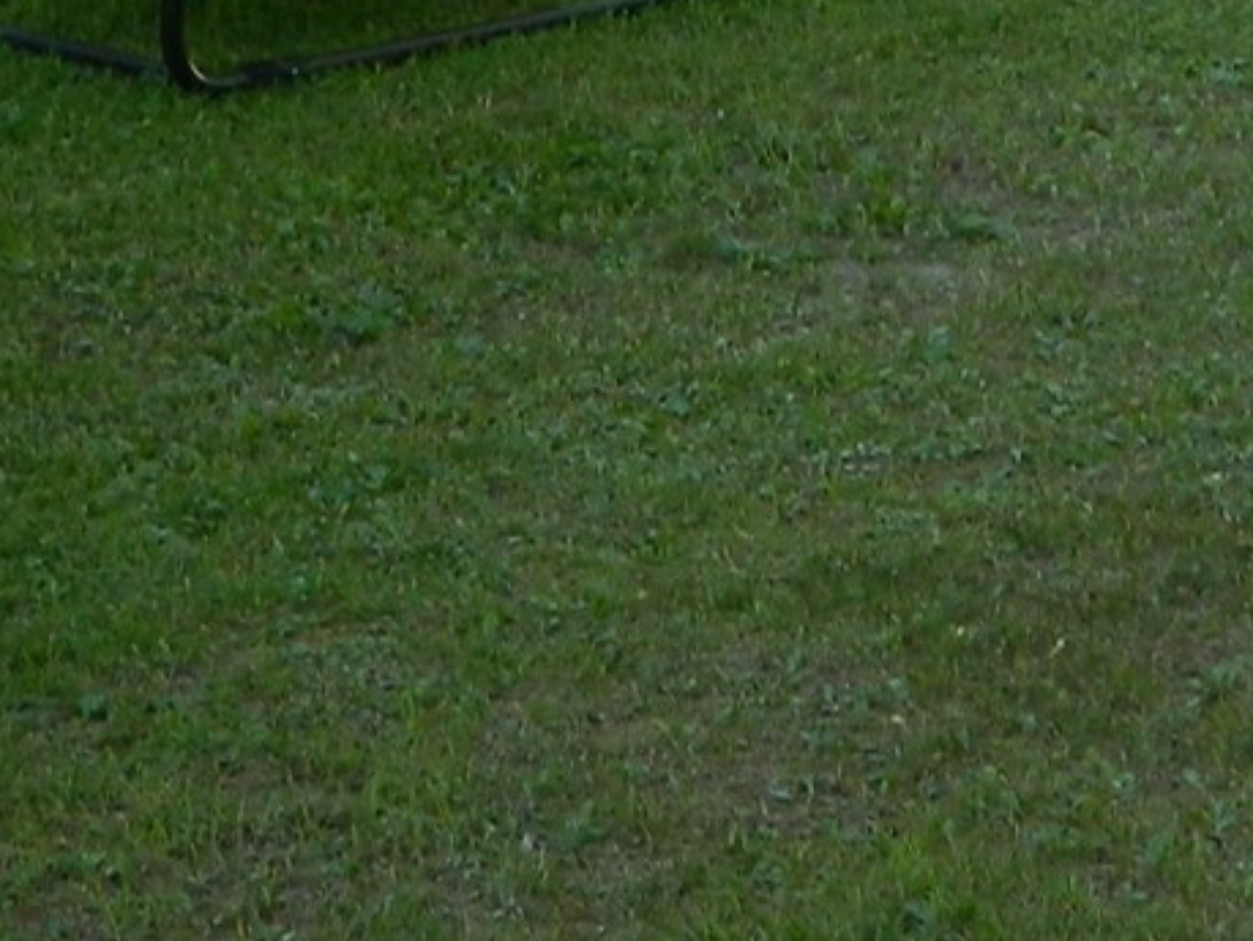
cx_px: 745
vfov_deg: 9.2
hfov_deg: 12.6
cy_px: -535
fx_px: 5651
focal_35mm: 156
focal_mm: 6.2
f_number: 3.3
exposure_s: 1/60
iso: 80
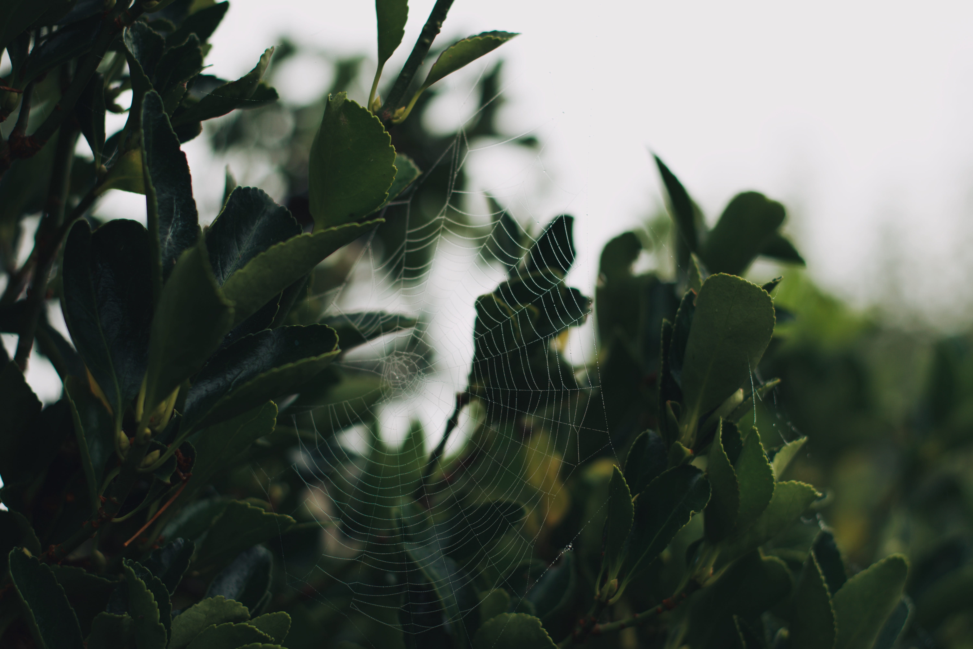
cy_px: 324
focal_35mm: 75
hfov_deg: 27.0
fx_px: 2027
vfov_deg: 18.2
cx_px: 486
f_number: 2.8
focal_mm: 50
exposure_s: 1/250
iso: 100
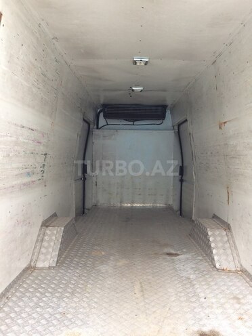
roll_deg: -1.2
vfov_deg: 61.7
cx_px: 126
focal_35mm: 29
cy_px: 168
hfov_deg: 48.2
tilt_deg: -5.1
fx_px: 281
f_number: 2.2
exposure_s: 1/100
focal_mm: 4.15
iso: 64
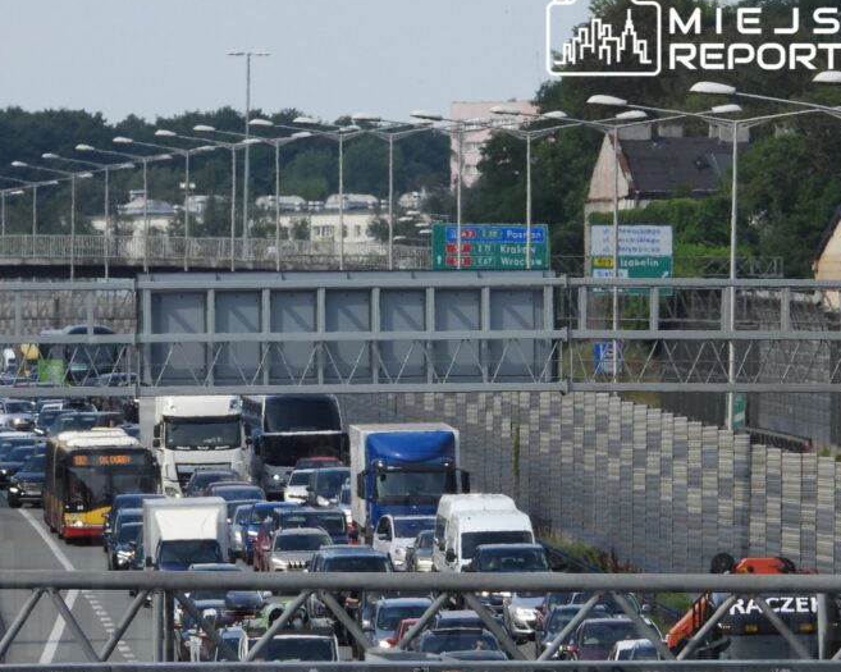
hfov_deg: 3.7
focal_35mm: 525
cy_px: 415
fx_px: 13062
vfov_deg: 2.9
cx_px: 338
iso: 100
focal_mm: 62.1
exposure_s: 1/500
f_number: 4.5
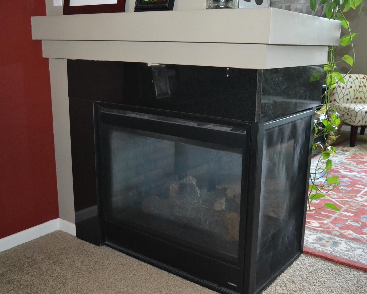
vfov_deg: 37.7
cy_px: 148
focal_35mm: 40
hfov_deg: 46.2
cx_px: 201
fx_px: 430
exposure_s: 1/60
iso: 3200
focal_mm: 23
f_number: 3.8
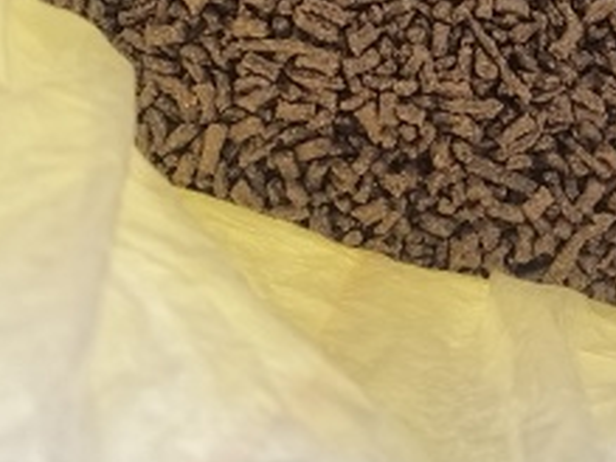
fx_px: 1494
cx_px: 518
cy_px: -76
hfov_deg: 22.9
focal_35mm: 84
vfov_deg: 16.9
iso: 288
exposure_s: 1/100
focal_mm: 5.52
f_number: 1.9
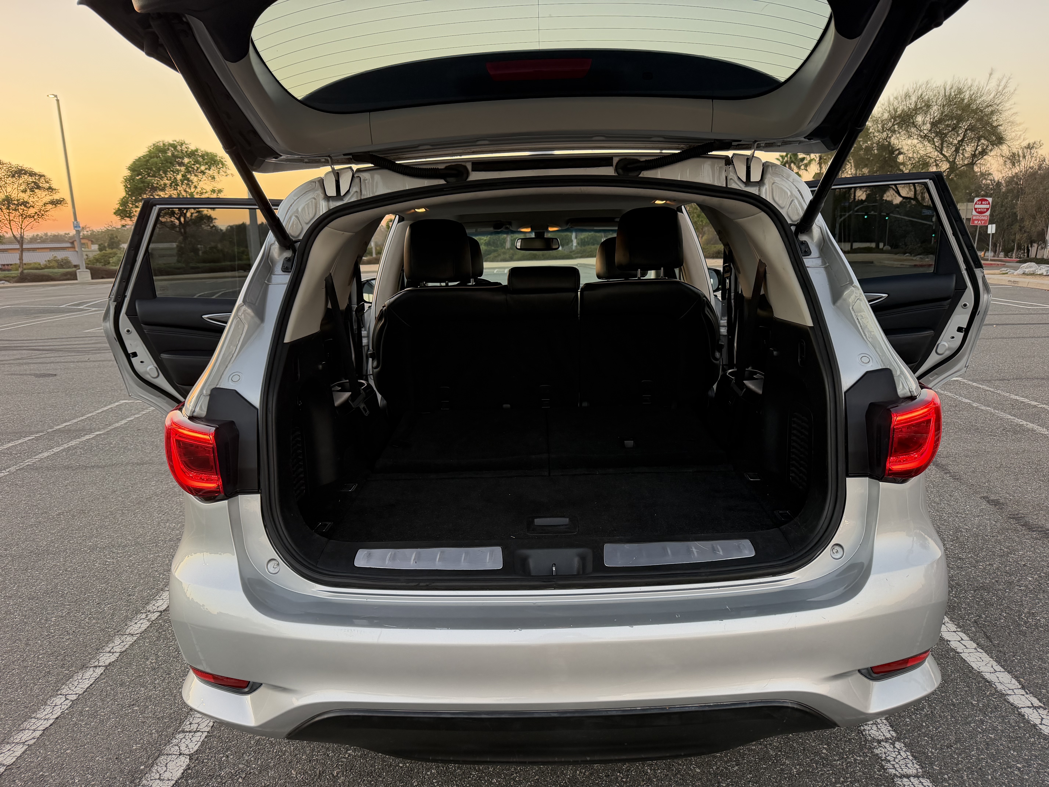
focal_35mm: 24
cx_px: 524
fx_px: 727
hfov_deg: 71.6
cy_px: 394
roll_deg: +1.9
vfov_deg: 56.8
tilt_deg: -12.5
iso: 200
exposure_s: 1/113
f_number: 1.78
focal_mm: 6.76
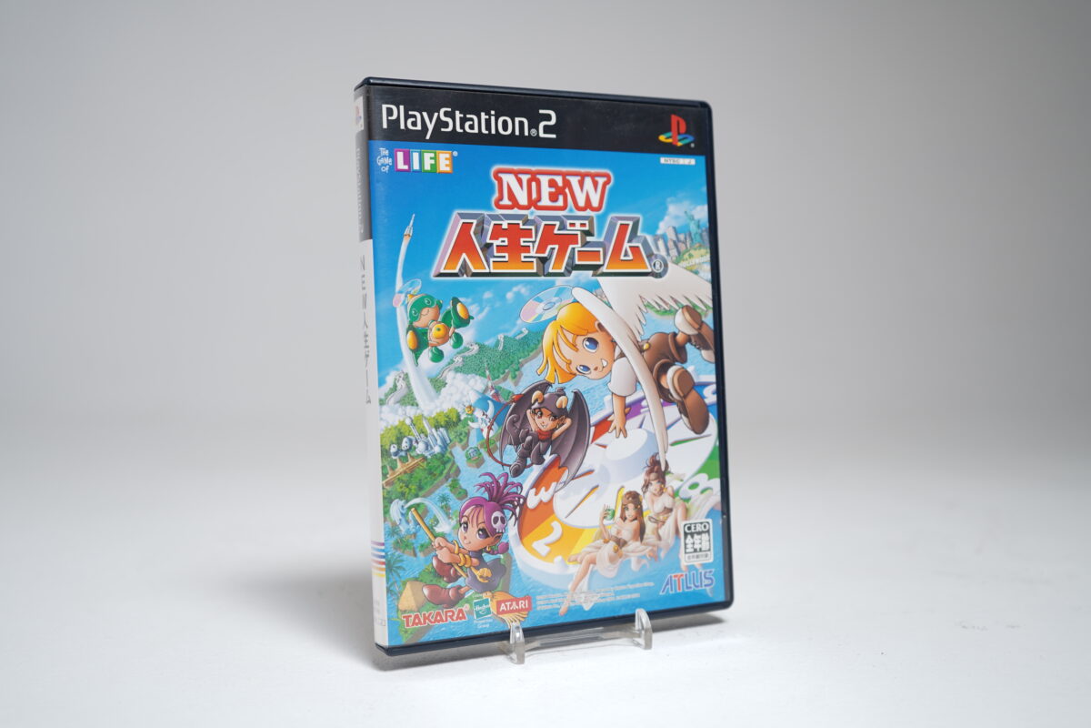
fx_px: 1091
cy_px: 364
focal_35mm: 36
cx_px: 546
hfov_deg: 53.1
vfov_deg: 36.9
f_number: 4
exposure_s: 1/6
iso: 64
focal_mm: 36
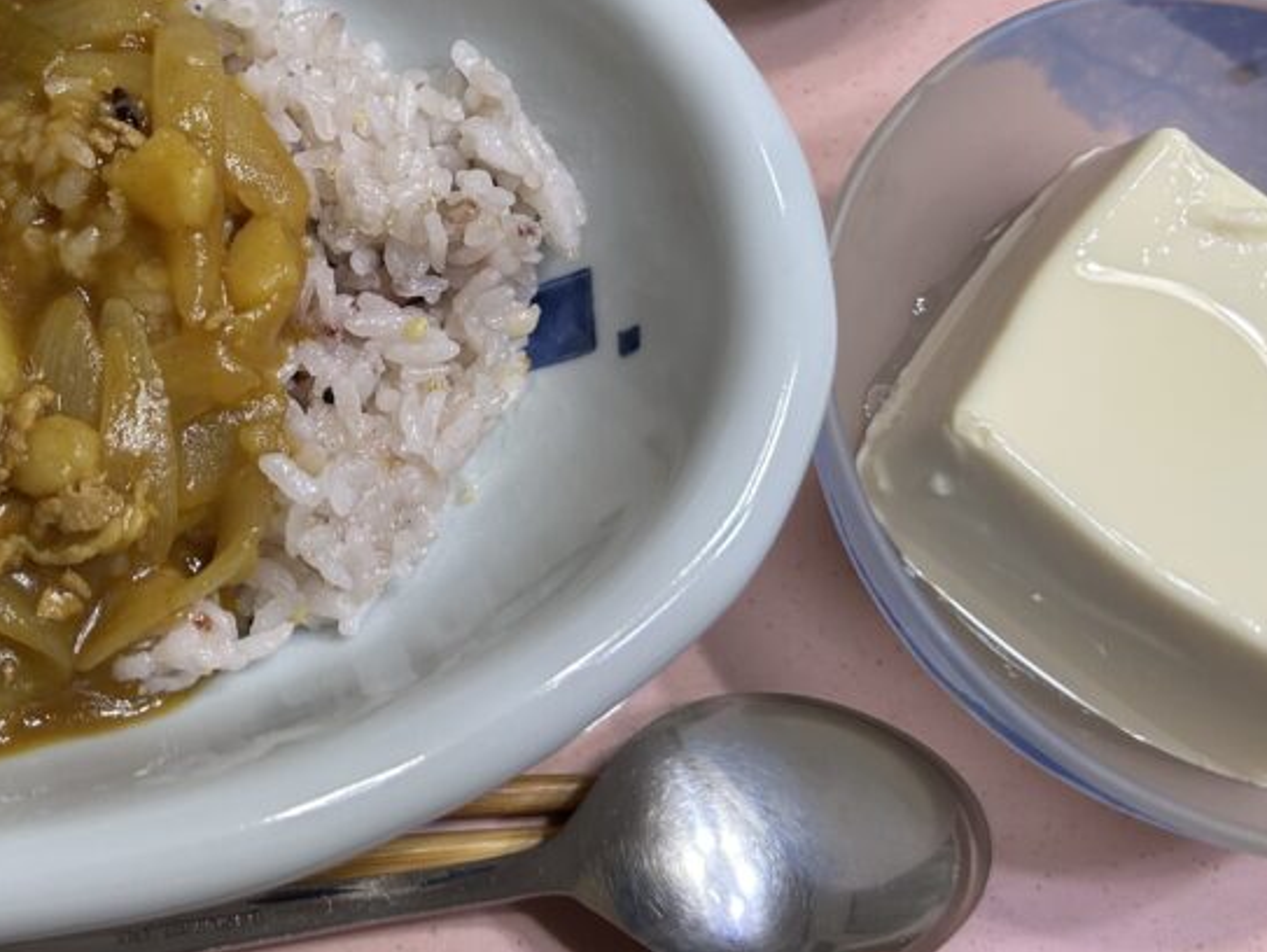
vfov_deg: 29.4
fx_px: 1795
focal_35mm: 49
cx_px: 240
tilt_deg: -66.8
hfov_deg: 37.4
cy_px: 280
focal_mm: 5.7
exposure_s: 1/121
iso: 125
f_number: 1.5
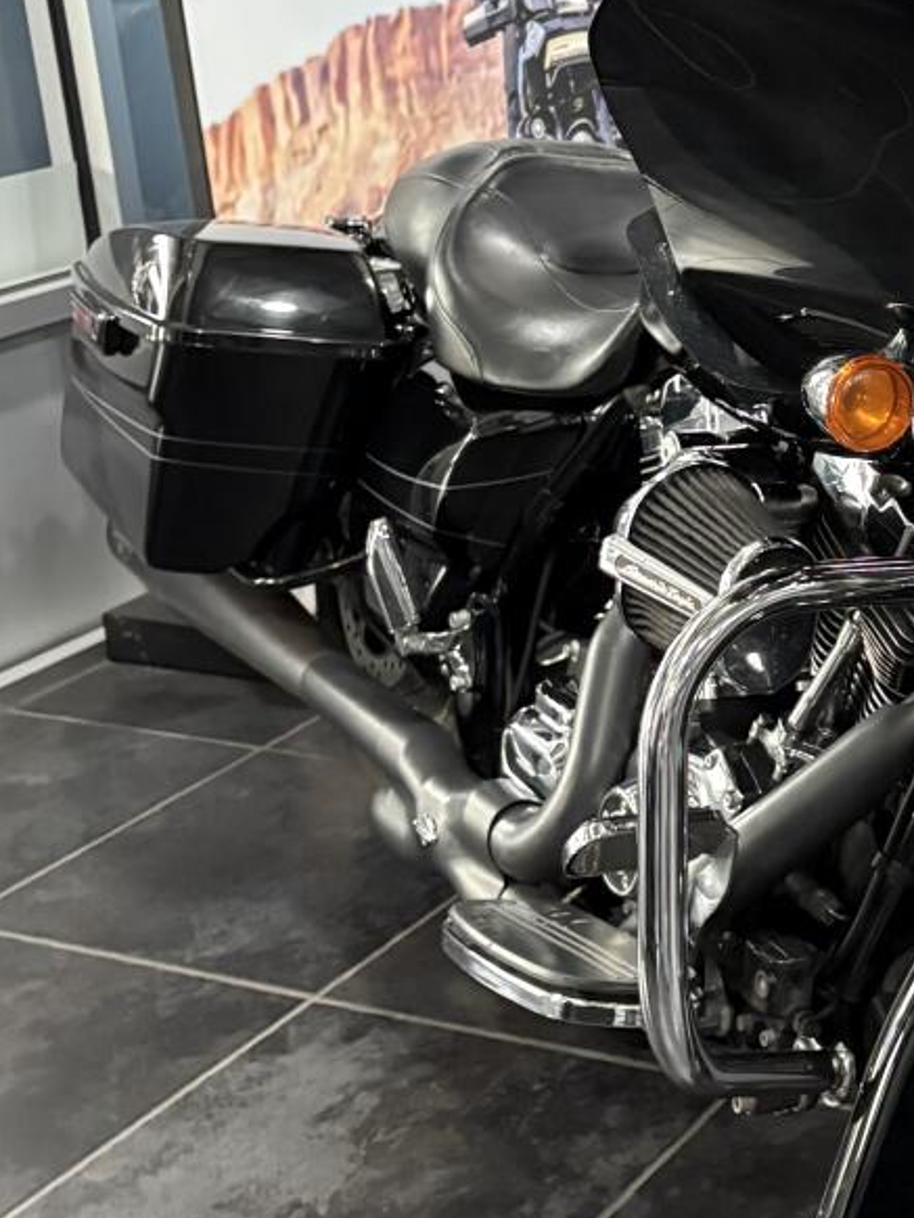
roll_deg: +2.5
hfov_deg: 20.6
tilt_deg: -16.5
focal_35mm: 67
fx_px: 2357
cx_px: 1074
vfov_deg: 28.9
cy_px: 504
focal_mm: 5.96
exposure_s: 1/60
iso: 500
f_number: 1.6
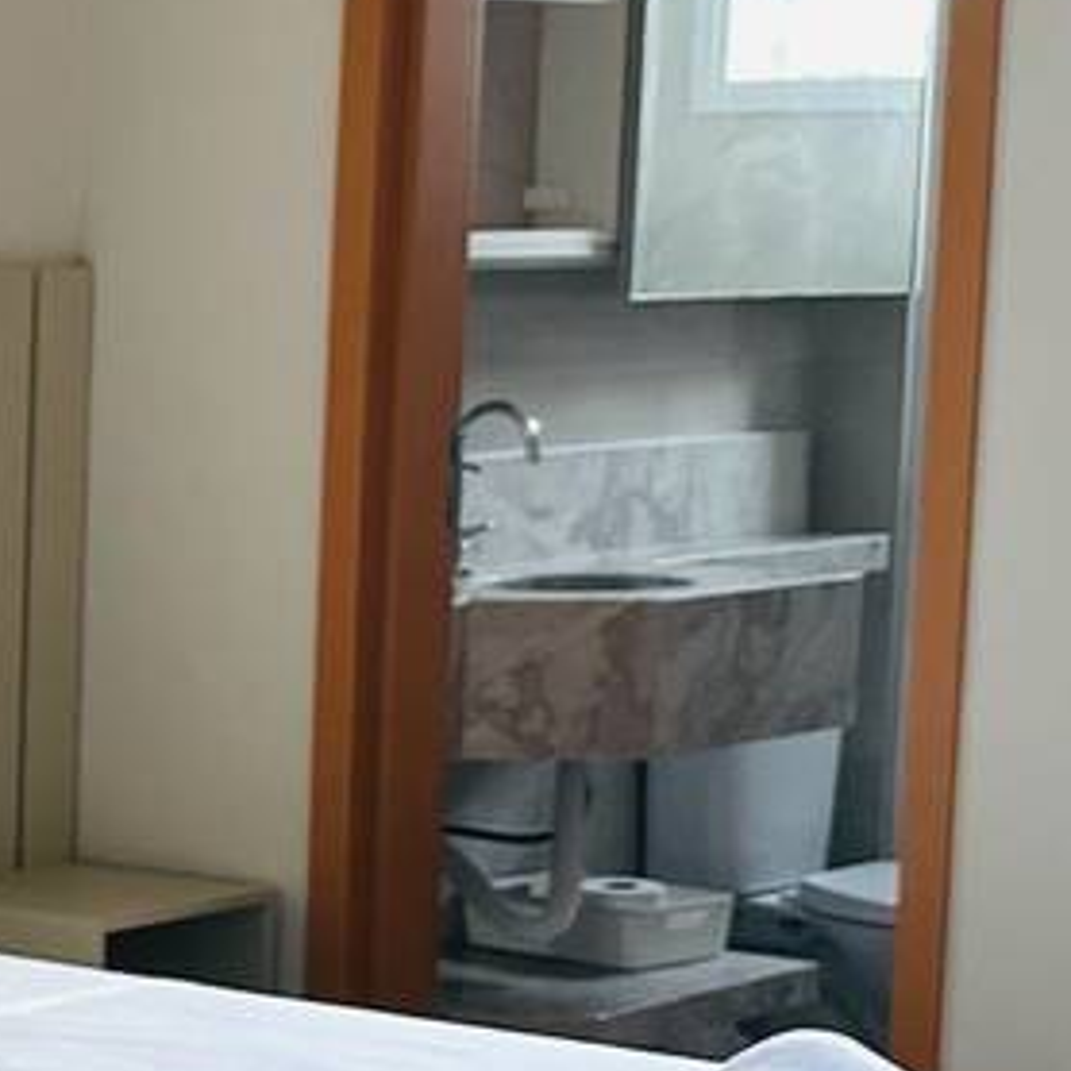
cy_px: 790
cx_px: -832
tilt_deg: -7.9
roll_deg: +0.7
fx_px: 3850
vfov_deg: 15.8
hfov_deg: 14.1
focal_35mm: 110
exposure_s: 1/60
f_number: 1.78
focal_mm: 6.86
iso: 320
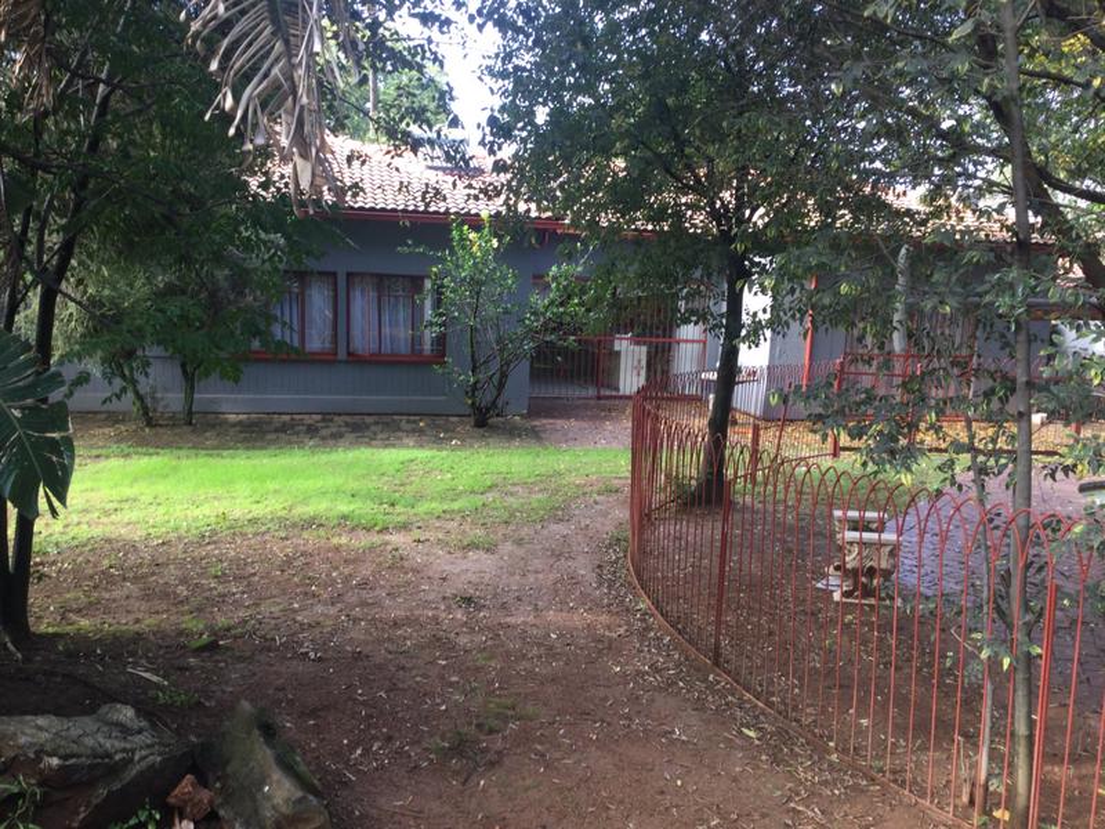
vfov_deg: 45.4
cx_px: 552
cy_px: 414
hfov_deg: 58.4
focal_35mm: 31
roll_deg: -3.0
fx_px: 990
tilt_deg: -10.5
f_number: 2.4
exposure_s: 1/50
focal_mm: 3.3
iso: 25
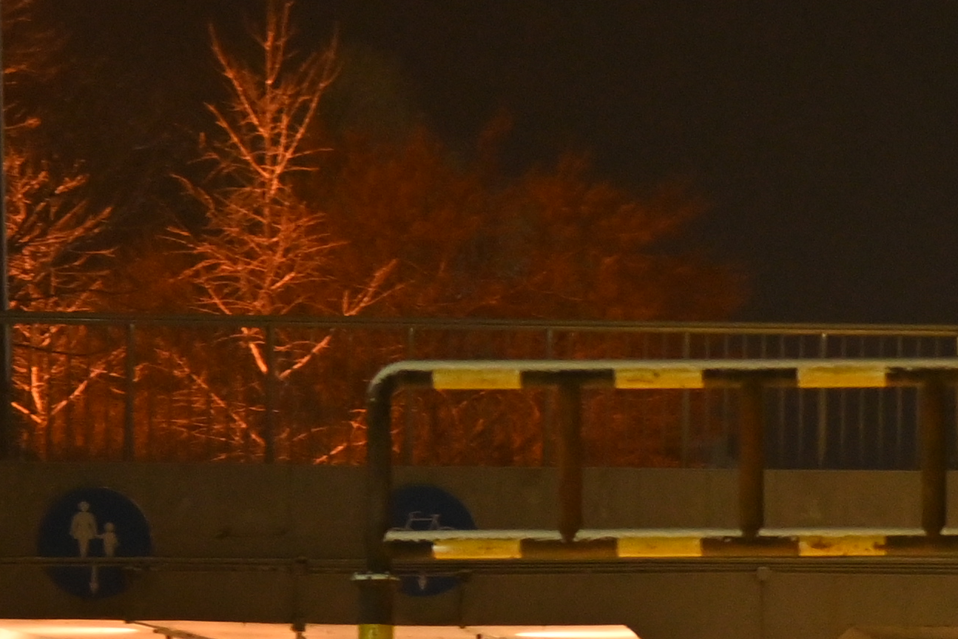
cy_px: 652
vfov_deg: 5.3
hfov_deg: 7.8
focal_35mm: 258
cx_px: 1395
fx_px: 6864
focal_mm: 40
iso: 1100
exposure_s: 1/60
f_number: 2
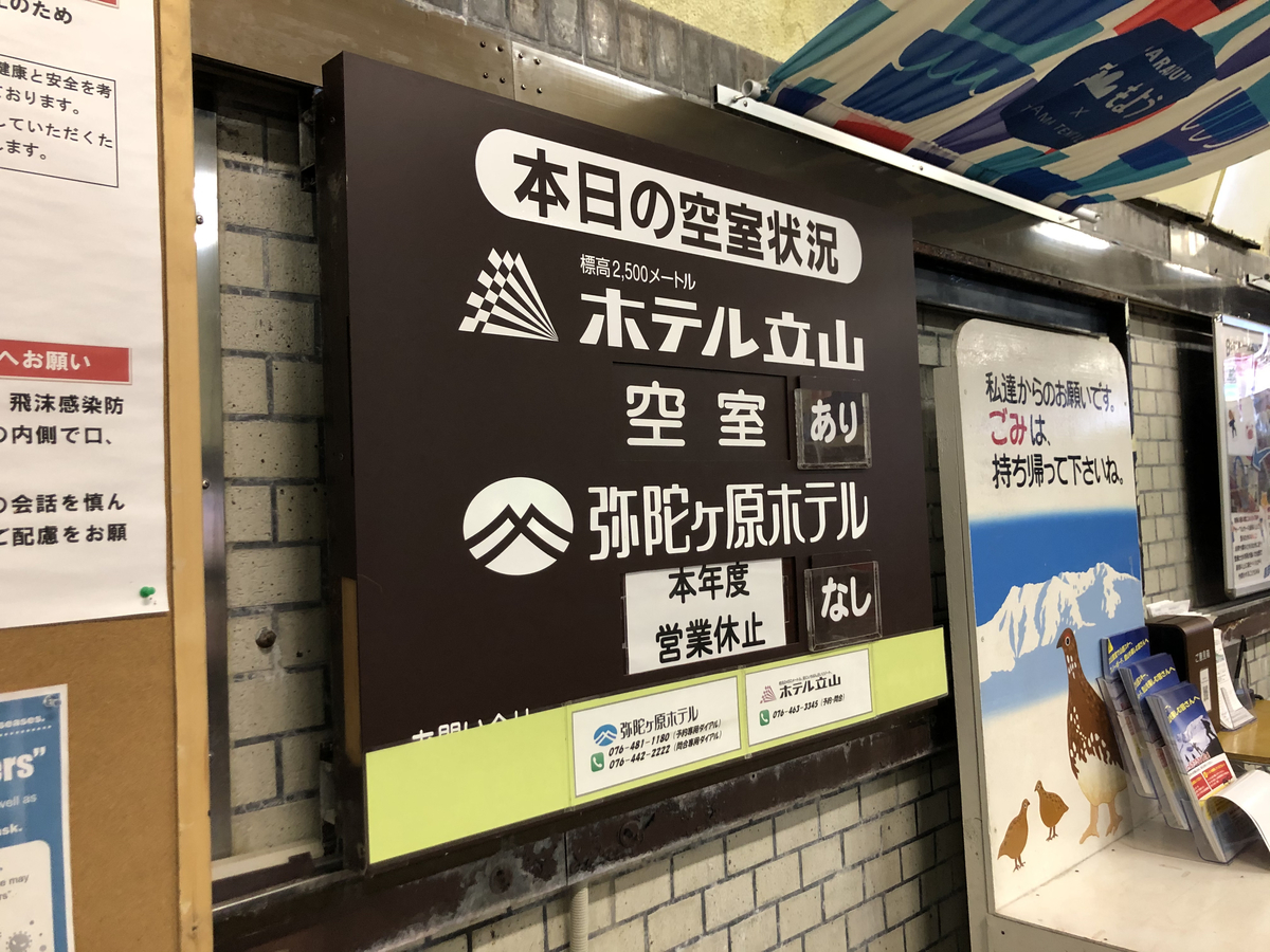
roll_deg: +3.1
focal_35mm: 28
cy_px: 476
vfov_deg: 49.7
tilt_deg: +3.1
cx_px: 635
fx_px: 1027
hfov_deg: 63.4
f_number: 1.8
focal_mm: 3.99
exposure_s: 1/15
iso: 64
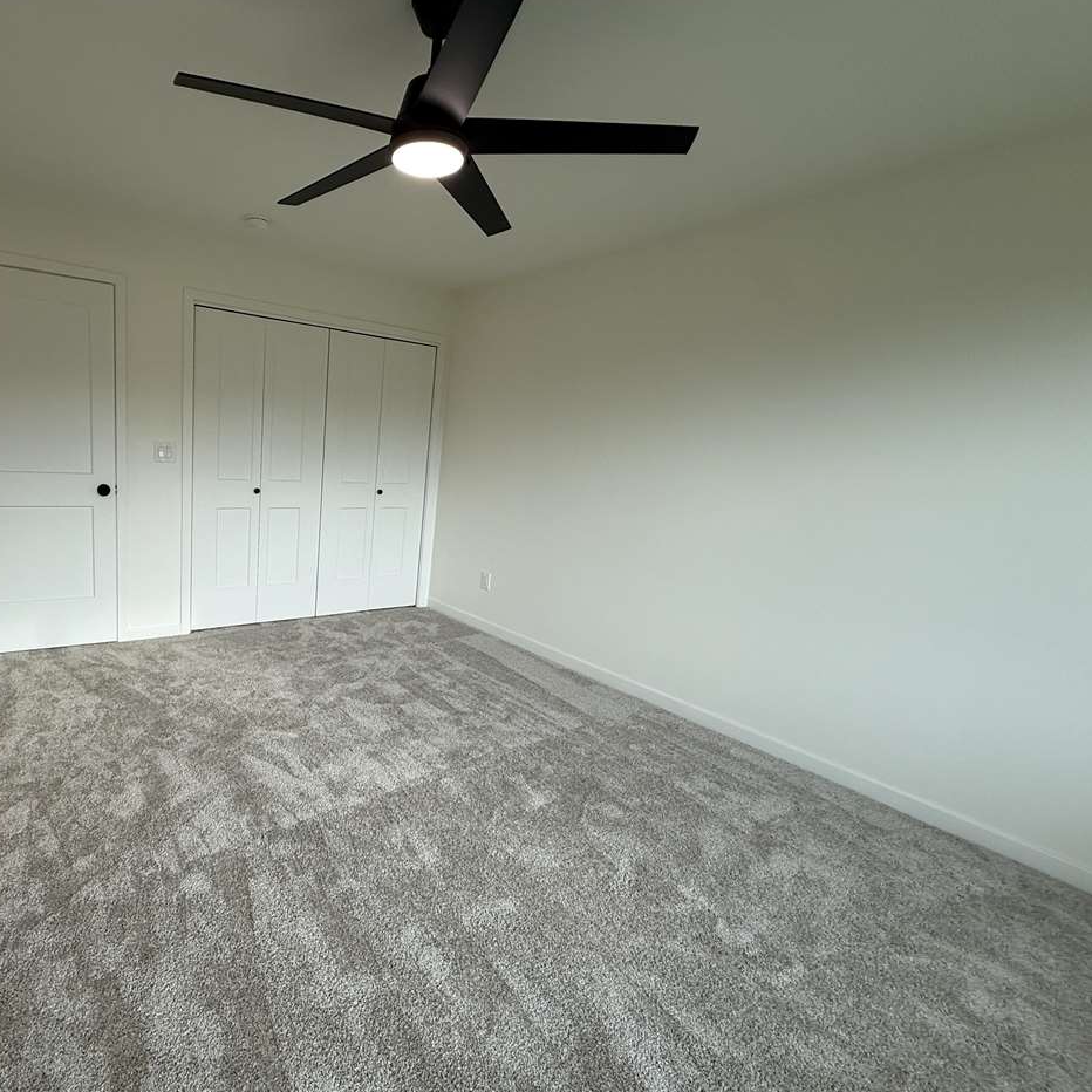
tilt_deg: -9.5
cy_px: 548
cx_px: 366
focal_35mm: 17
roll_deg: -5.0
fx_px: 607
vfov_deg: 84.0
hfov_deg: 81.2
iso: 100
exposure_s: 1/120
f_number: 2.2
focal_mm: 2.22
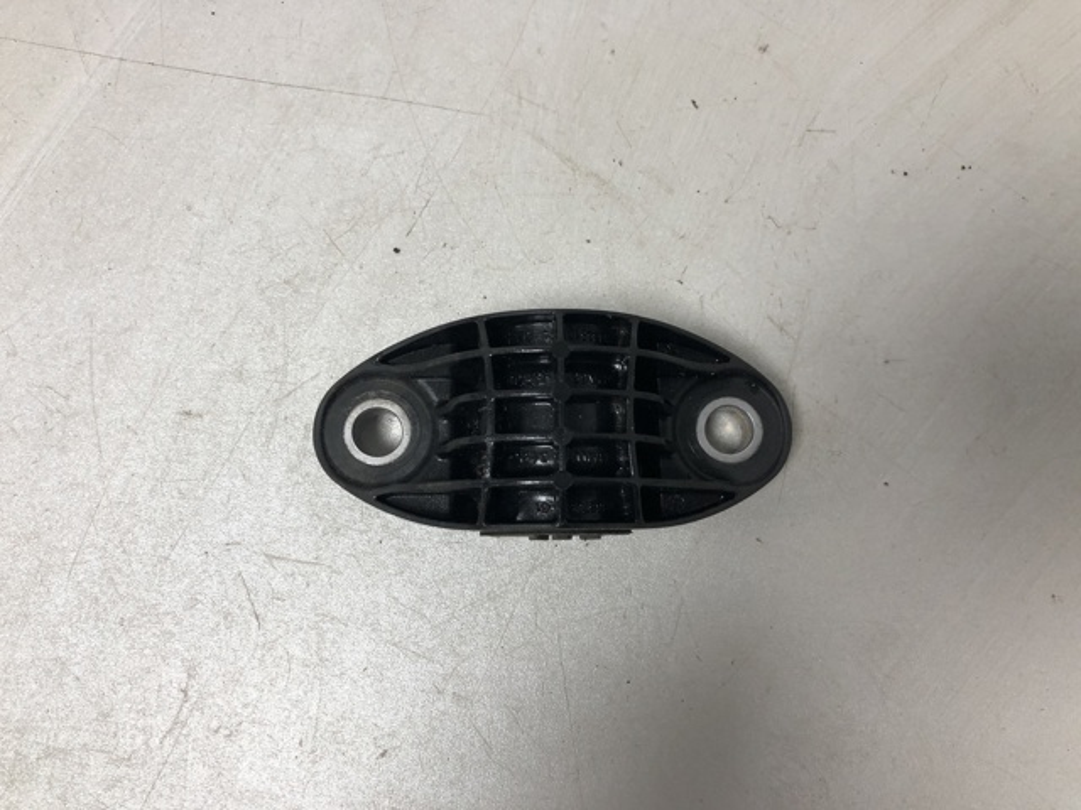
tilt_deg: -83.0
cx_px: 540
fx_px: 874
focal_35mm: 28
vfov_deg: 49.7
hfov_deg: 63.4
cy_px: 405
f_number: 1.8
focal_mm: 4
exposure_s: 1/33
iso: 40
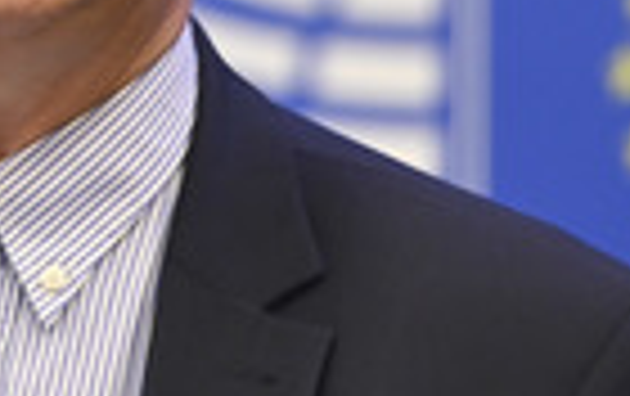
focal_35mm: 654
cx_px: -11
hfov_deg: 3.2
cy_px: -9
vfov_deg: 2.0
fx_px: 11247
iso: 1600
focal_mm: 200
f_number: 2.8
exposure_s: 1/320
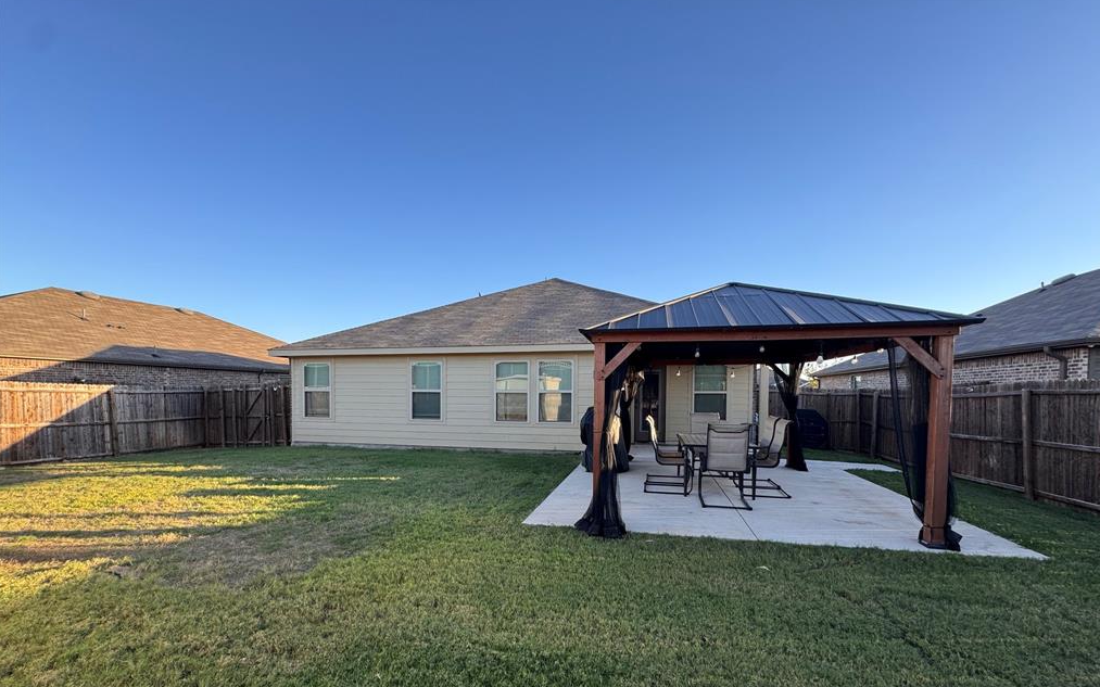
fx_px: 450
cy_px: 409
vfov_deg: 74.0
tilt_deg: -2.0
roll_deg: +0.0
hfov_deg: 101.5
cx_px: 553
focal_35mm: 15
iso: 40
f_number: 2.2
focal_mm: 2.22
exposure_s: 1/346
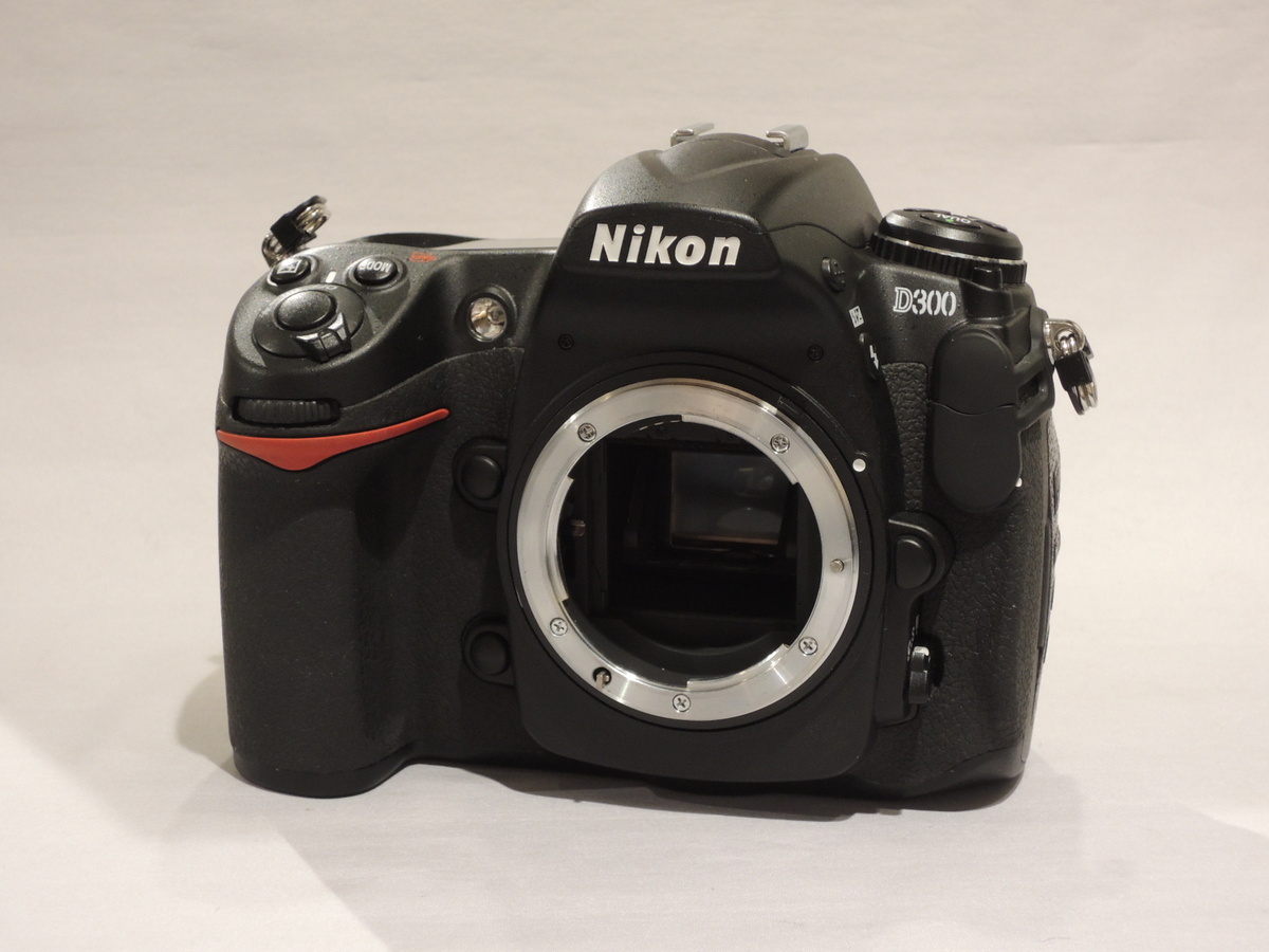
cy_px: 476
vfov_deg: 21.0
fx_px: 2566
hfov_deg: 27.8
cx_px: 634
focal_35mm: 70
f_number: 4.5
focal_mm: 12.5
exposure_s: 1/80
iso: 400
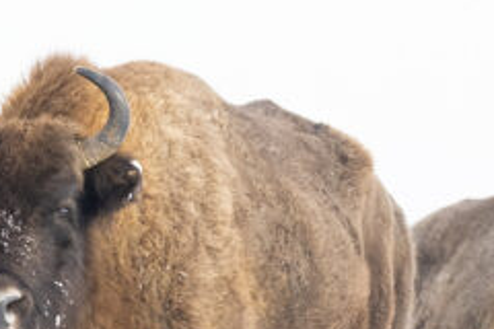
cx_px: 68
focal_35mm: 2558
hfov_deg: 0.8
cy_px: 268
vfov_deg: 0.5
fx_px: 35099
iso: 640
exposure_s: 1/1250
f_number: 5.6
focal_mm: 400
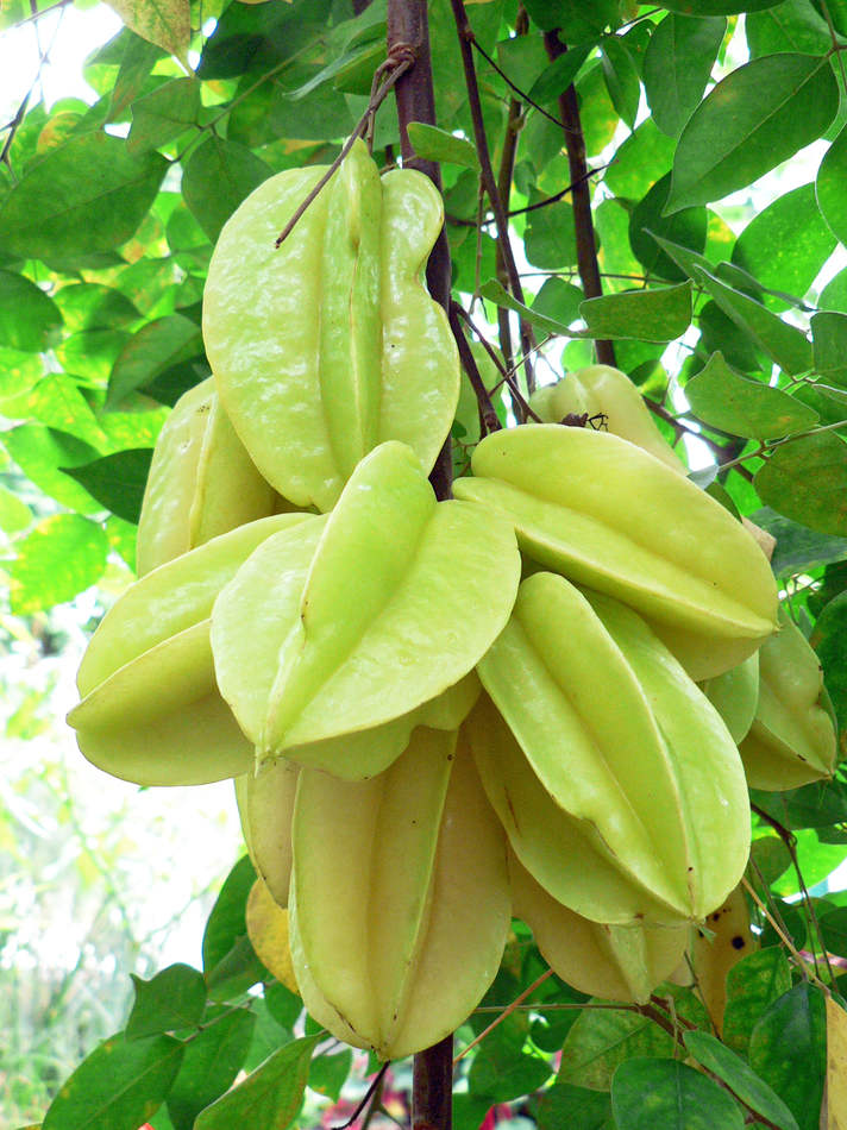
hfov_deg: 30.9
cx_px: 424
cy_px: 565
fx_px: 1534
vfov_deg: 40.4
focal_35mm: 47
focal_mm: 8.1
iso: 200
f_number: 2.8
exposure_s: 1/25
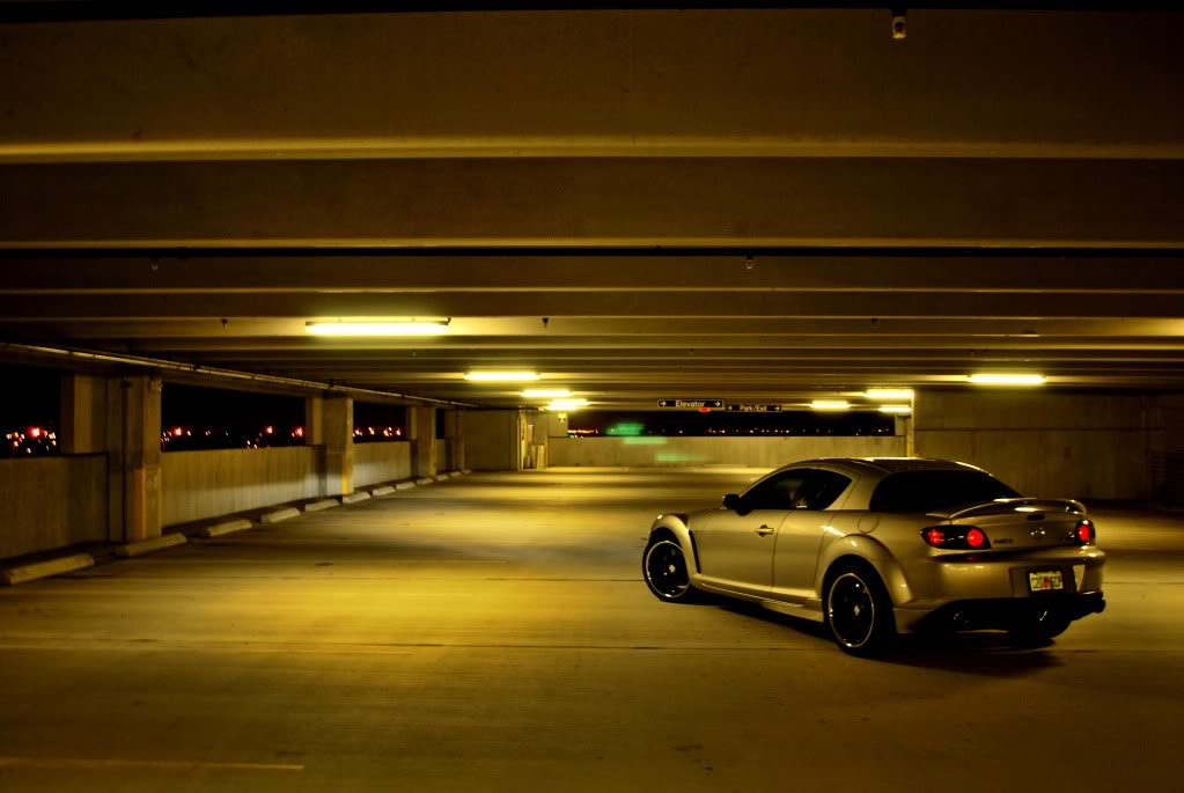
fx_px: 1186
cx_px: 592
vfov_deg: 37.0
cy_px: 396
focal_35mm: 36
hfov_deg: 53.1
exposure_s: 1/6
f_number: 4.2
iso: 100
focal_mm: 24
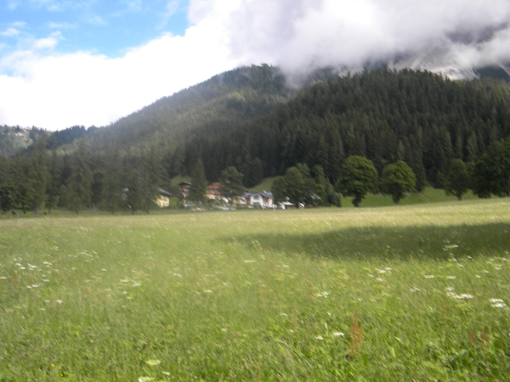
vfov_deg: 35.1
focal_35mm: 41
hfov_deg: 45.8
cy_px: 191
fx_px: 604
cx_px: 255
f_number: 3.8
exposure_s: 1/476
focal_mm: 7.3
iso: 80
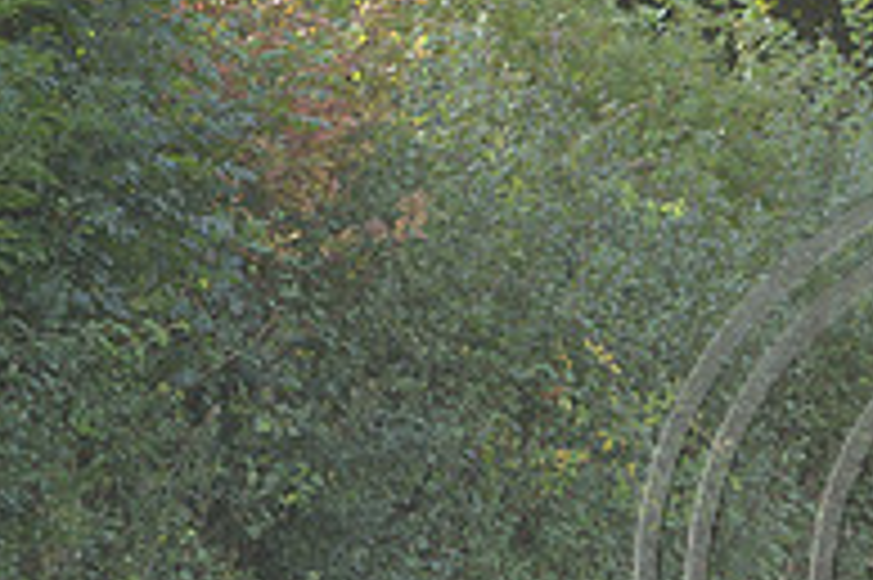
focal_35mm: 597
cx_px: 1048
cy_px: 540
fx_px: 14465
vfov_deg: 2.3
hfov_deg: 3.5
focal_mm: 200
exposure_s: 1/1000
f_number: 2.8
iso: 800
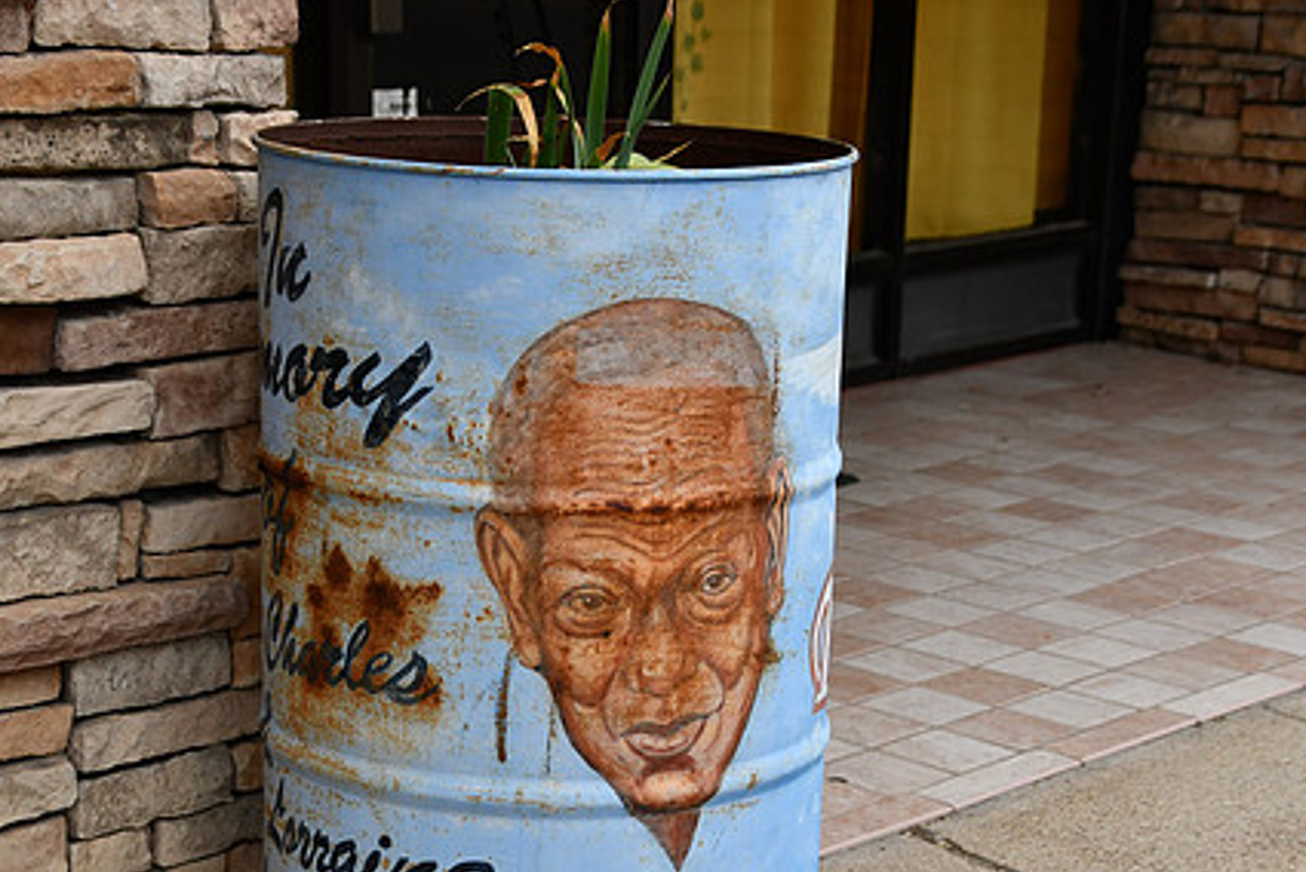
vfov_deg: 15.2
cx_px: 645
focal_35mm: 90
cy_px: 582
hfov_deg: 22.6
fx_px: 3267
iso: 500
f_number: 4.5
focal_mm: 44
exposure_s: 1/250
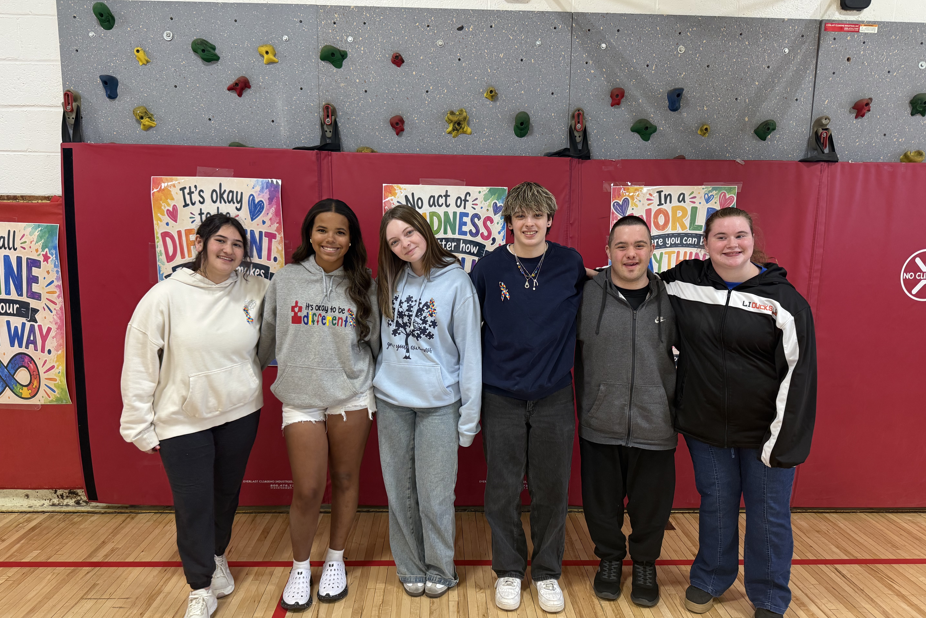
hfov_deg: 71.5
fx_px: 643
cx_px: 463
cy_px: 336
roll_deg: -0.9
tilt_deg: -9.6
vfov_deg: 51.2
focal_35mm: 25
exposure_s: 1/115
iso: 200
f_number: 1.78
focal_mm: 6.76
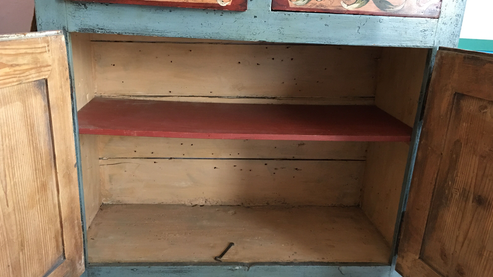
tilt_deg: -19.5
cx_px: 245
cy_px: 160
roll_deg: -3.1
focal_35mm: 32
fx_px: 418
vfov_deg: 36.6
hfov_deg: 61.0
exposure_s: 1/8
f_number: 2.2
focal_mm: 4.15
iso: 160
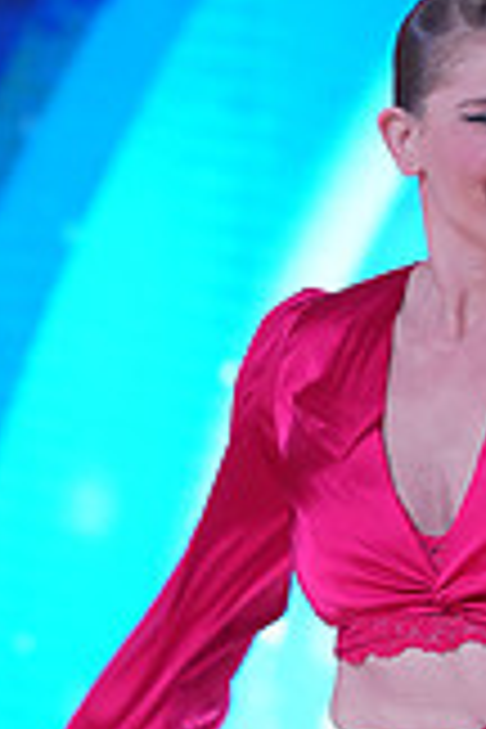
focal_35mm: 715
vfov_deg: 2.9
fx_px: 14478
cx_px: 367
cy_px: 940
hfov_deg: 1.9
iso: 2000
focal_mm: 200
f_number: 5.6
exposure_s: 1/400
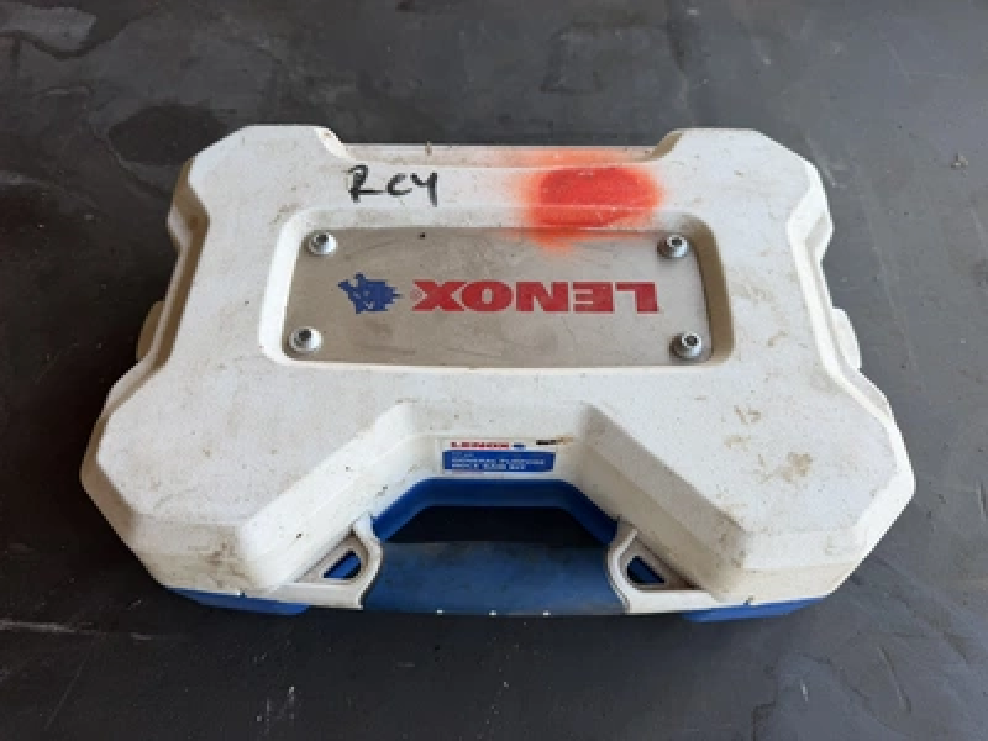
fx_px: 685
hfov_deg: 71.6
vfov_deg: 56.8
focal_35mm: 24
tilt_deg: -59.3
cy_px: 370
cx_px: 494
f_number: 1.78
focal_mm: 6.76
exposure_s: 1/317
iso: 80
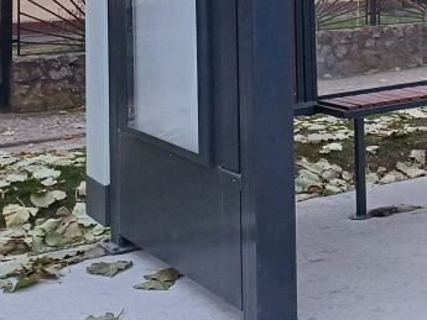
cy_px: -80
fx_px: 1074
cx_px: 526
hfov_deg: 20.8
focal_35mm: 87
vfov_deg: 16.2
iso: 250
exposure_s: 1/50
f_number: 1.8
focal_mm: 4.65
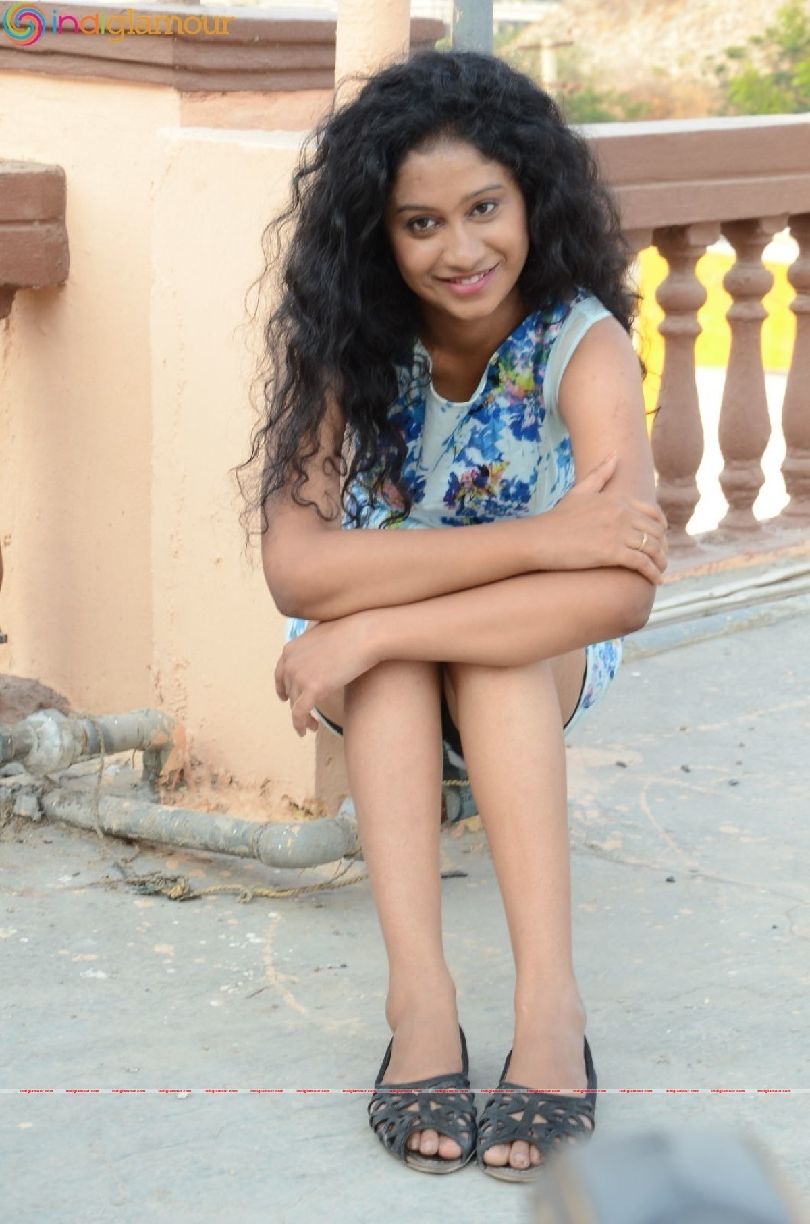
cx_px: 405
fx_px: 3154
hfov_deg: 14.6
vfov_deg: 22.0
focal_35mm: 93
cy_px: 612
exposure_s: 1/125
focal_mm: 62
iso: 500
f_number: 7.1
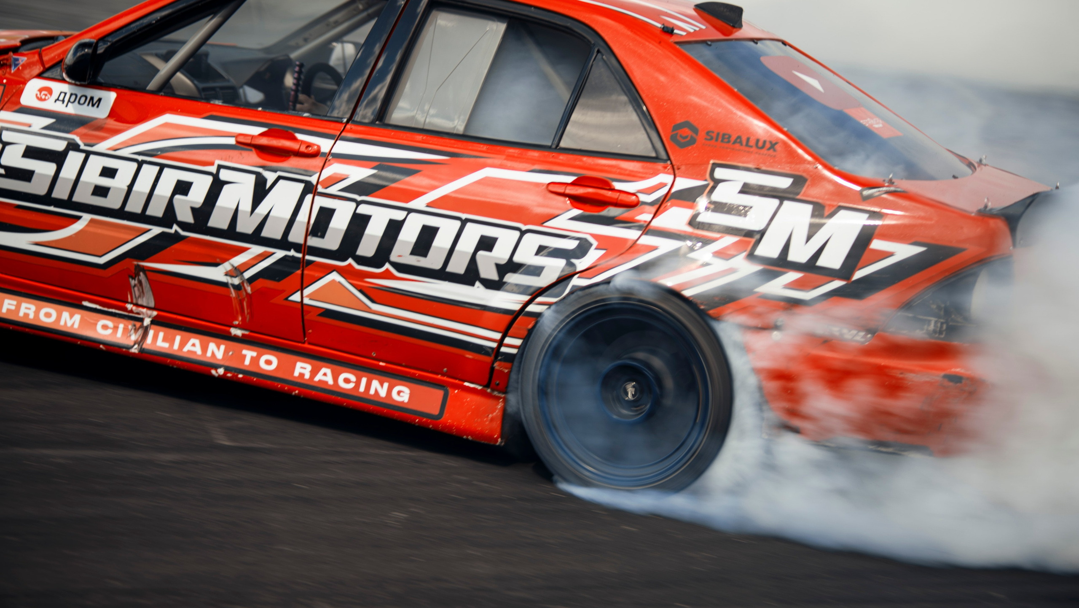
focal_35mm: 89
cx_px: 540
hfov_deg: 23.9
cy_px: 304
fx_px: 2548
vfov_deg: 13.6
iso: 100
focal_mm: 85
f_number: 1.8
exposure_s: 1/160
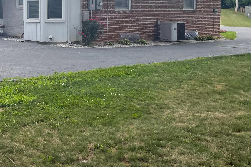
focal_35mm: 55
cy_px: 38
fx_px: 383
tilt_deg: -3.3
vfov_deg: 24.3
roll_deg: -0.3
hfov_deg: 33.7
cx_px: 12
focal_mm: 5.1
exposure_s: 1/1689
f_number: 1.6
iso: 32
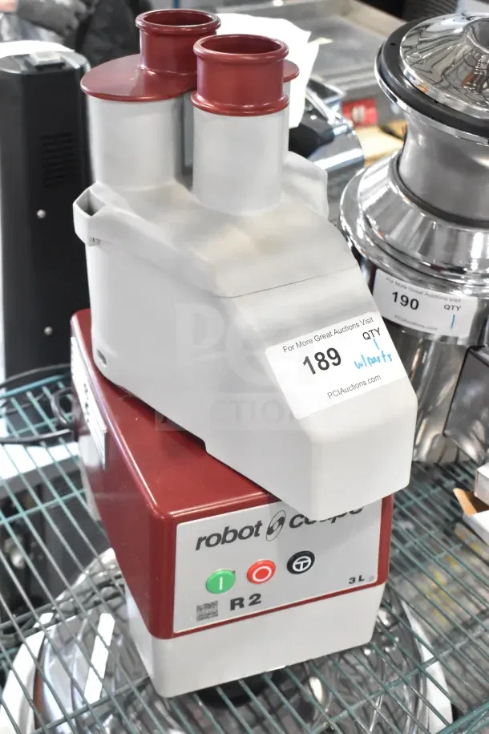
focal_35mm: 44
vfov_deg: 45.0
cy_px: 367
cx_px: 244
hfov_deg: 30.8
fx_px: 886
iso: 6400
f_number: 6.3
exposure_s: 1/160
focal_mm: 29
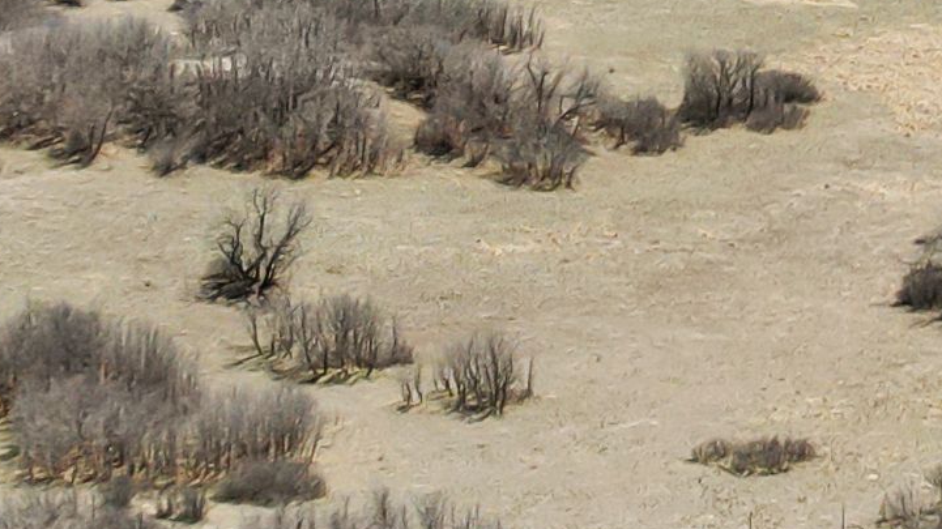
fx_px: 4370
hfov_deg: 12.0
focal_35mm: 175
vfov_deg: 6.8
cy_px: -227
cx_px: 1193
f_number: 2.8
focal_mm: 8.38
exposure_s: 1/1600
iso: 100
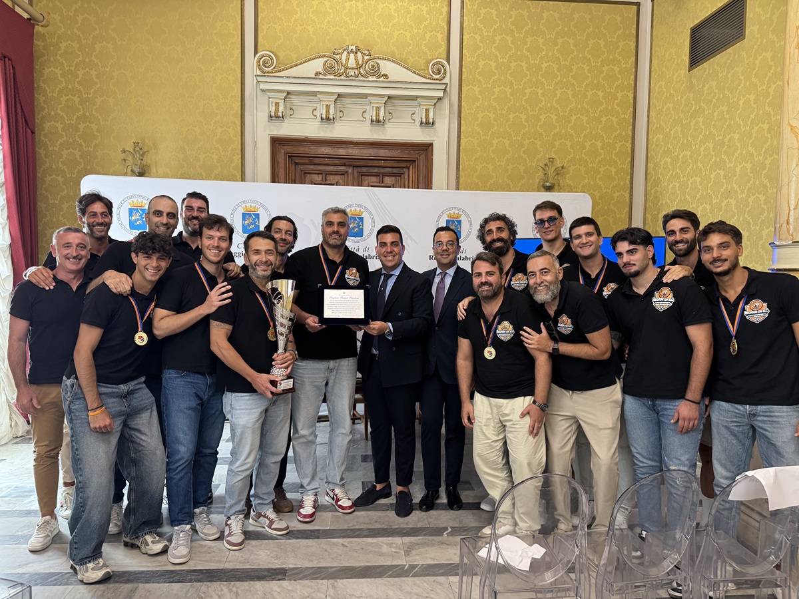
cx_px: 400
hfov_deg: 71.6
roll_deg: +0.0
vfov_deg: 56.8
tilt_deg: -2.0
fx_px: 554
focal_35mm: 24
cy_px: 300
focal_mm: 6.76
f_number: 1.78
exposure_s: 1/50
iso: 320
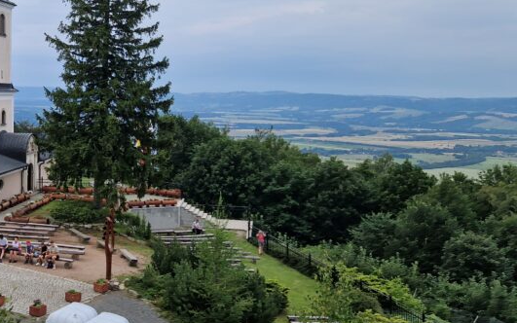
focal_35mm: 47
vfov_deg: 27.0
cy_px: 77
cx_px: 96
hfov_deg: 40.7
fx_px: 662
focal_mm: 5.4
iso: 50
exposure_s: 1/1736
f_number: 1.8
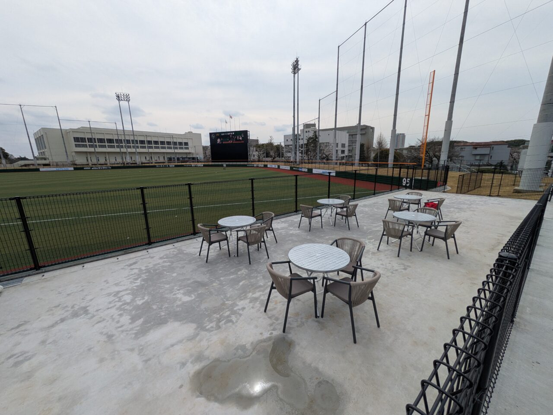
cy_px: 208
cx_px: 276
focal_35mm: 14
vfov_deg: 85.7
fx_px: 224
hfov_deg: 102.0
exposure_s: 1/2237
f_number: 2.2
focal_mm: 1.83
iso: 52
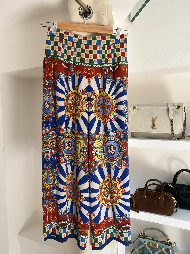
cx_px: 95
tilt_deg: -3.7
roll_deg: +2.7
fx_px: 190
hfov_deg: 53.1
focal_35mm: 26
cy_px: 127
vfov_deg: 67.3
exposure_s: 1/121
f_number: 1.5
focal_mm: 5.7
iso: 100
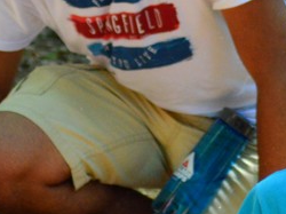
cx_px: 390
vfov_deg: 3.6
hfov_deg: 4.8
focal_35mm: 414
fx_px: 3417
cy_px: 131
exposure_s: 1/200
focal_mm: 70
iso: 1600
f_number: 4
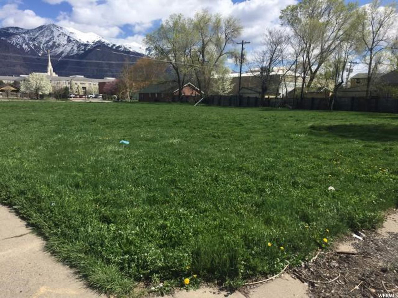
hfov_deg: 61.7
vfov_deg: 48.2
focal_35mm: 29
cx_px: 199
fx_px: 333
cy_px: 149
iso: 32
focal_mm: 4.15
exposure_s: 1/2198
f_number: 2.2
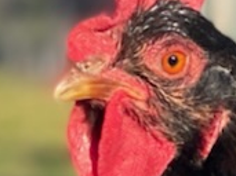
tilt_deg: -14.5
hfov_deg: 5.0
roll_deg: -4.9
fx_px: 2650
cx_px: 432
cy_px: 532
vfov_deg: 3.7
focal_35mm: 389
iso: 20
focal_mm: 6
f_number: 2
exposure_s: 1/716
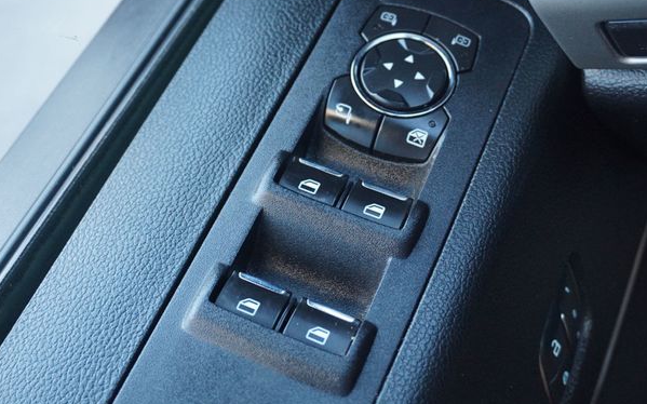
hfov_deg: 41.1
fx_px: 864
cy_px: 179
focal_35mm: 49
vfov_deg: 26.3
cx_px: 324
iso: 1250
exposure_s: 1/60
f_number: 5
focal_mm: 30
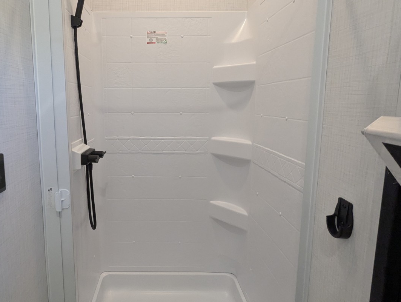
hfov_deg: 77.8
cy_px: 134
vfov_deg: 63.4
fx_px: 244
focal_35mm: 21
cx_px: 156
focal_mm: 2.35
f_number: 2.2
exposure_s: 1/118
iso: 557
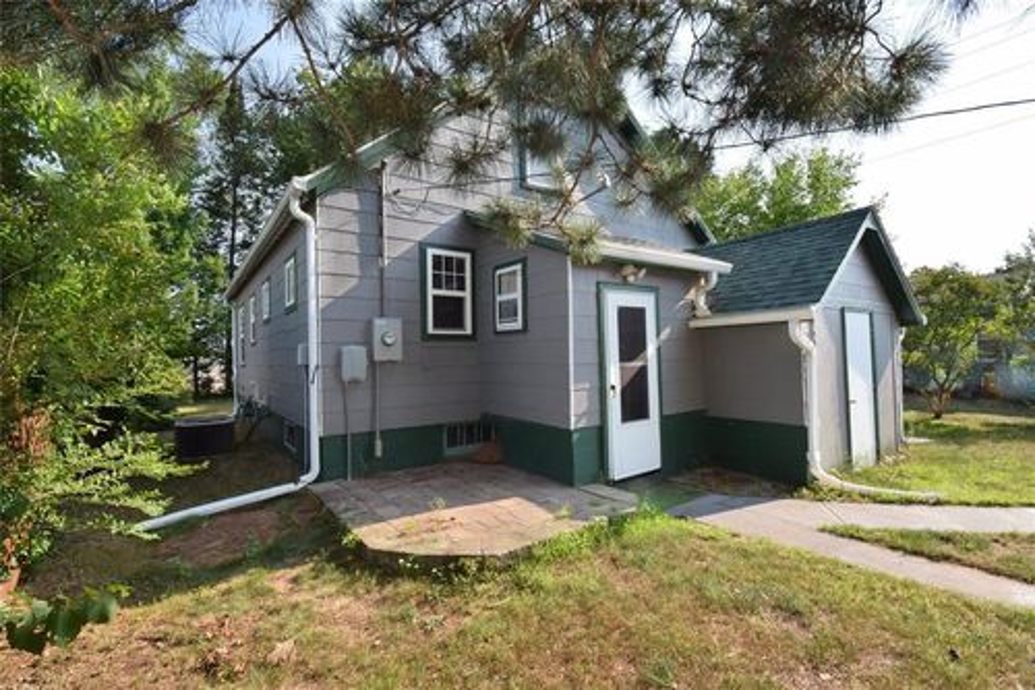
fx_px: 431
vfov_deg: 77.3
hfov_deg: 100.4
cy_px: 345
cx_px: 518
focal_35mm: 15
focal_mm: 10
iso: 320
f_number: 14
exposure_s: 1/200
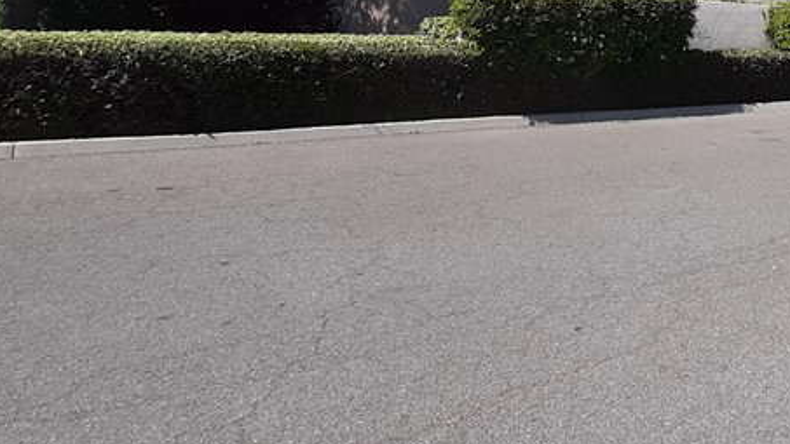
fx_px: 670
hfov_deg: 53.1
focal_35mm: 32
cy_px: -61
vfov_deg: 31.8
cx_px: 717
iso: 40
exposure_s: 1/944
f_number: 2.2
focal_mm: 1.42
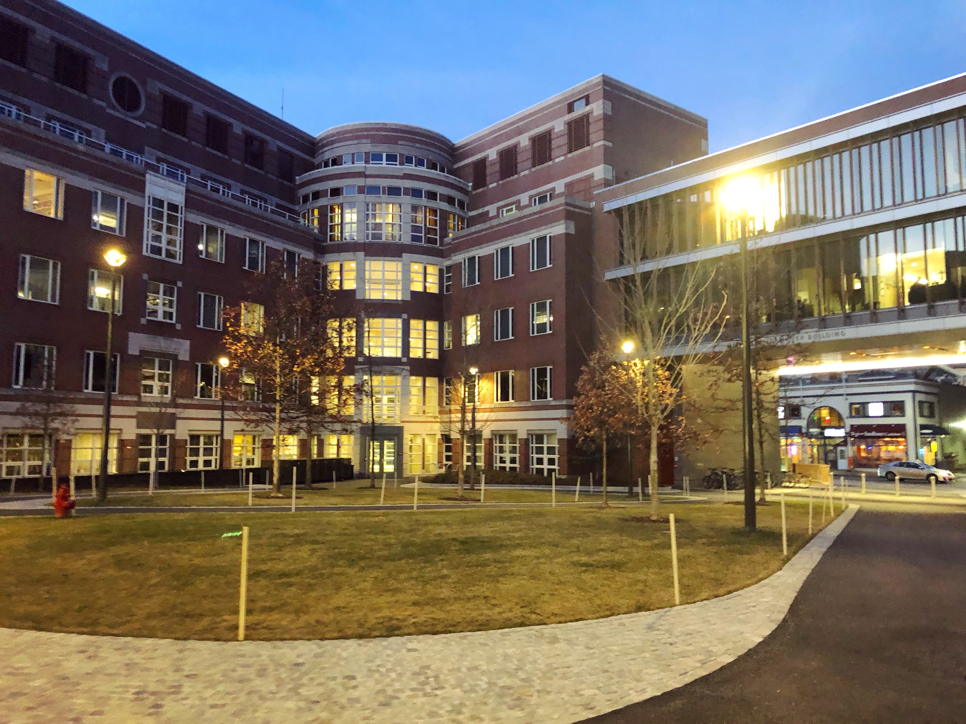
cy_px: 362
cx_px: 483
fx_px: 781
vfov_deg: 49.7
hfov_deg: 63.5
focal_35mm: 28
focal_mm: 3.99
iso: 100
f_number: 1.8
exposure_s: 1/4
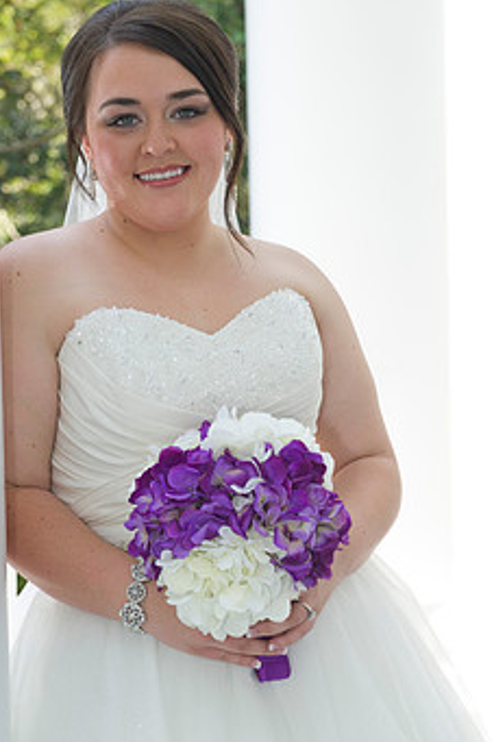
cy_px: 363
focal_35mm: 87
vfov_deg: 23.4
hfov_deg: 15.7
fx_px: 1792
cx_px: 188
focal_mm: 66
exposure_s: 1/100
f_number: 5.6
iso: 320
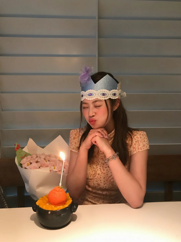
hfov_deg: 49.7
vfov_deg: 63.4
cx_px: 90
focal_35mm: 28
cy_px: 121
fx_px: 195
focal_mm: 3.99
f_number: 1.8
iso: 100
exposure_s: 1/15
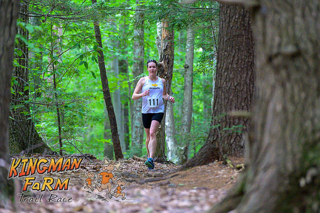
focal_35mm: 200
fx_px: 1777
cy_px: 106
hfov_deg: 10.3
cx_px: 160
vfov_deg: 6.9
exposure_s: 1/200
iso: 8000
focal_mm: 200
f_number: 4
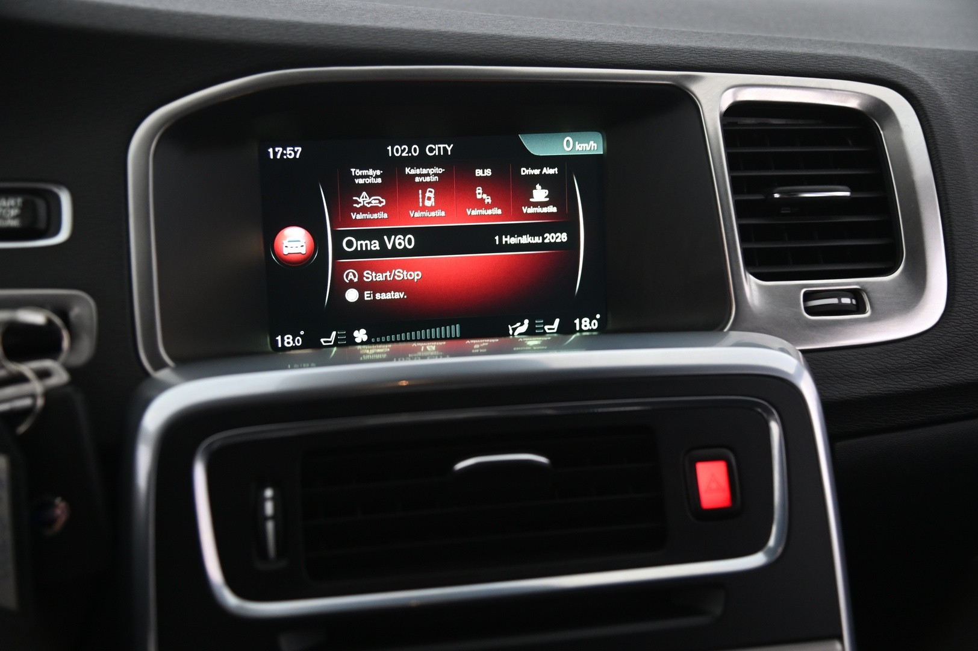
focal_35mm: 48
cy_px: 326
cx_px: 489
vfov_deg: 28.0
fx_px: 1303
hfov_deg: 41.1
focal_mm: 48
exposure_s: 1/30
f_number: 4
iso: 2000
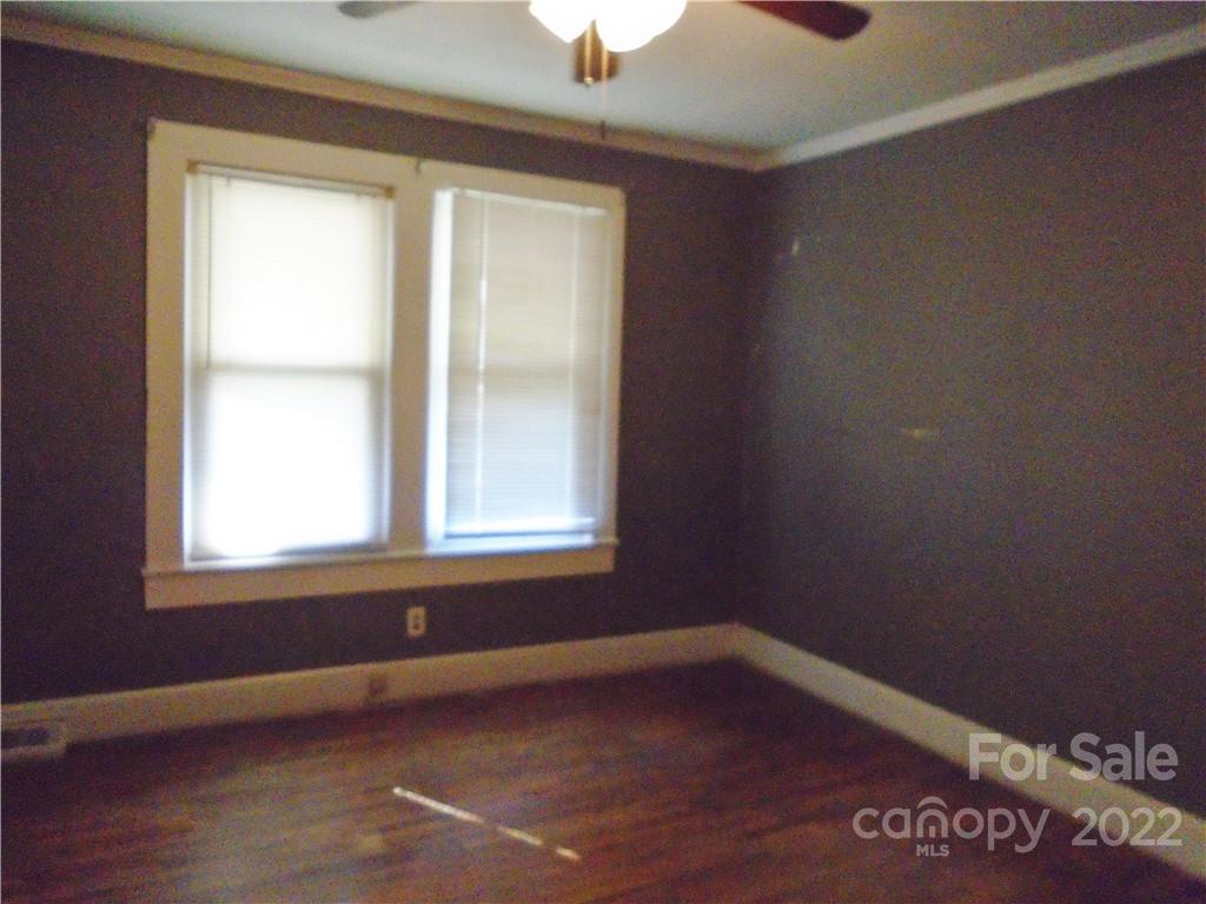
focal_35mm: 26
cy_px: 452
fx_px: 906
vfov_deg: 53.1
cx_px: 603
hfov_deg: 67.3
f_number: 3.2
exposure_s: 1/60
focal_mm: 4.6
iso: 800
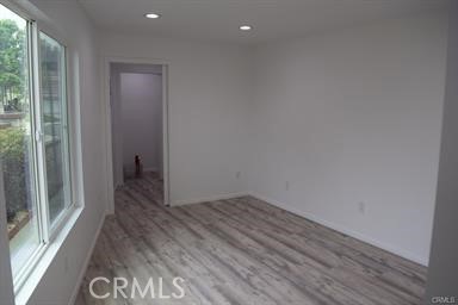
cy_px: 152
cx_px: 229
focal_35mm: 27
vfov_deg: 47.9
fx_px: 343
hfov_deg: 67.4
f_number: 5.6
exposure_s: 1/125
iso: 400
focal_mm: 18
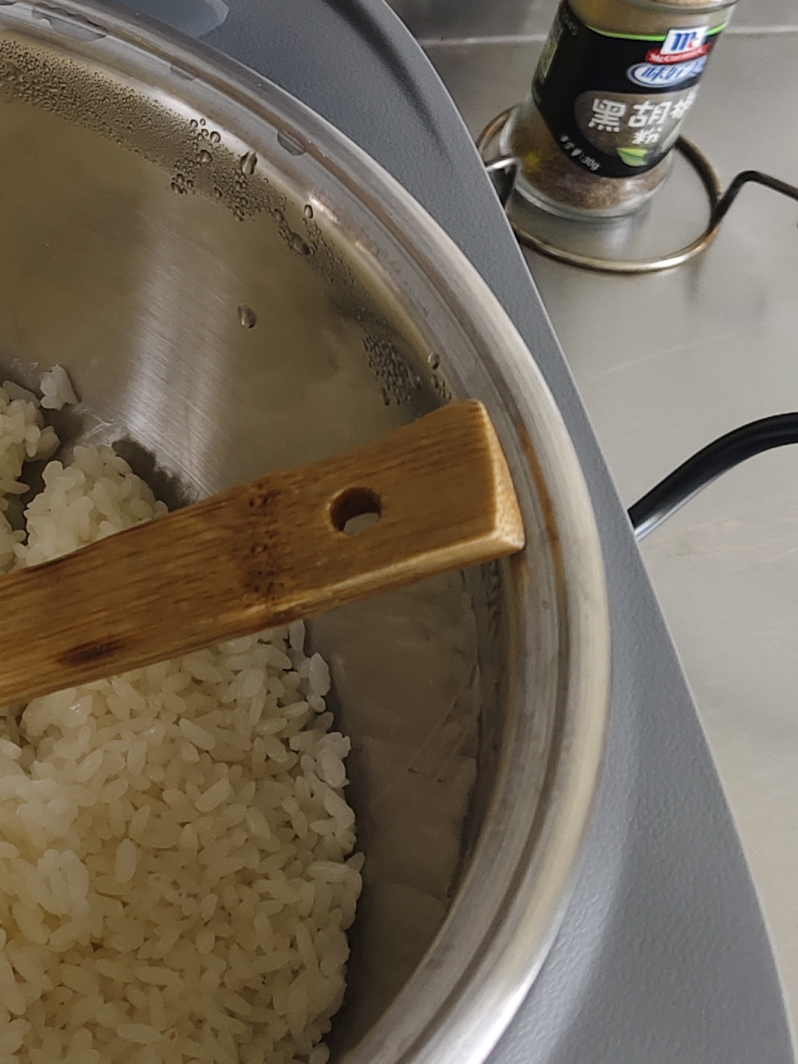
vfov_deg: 28.9
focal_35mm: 66
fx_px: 2028
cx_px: -233
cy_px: 250
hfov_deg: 20.4
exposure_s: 1/100
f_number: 1.88
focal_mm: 5.56
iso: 446
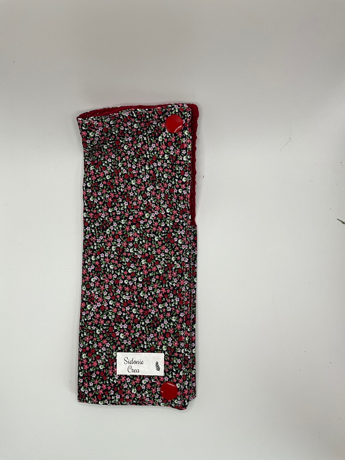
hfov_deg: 48.2
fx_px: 385
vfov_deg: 61.7
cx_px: 172
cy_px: 230
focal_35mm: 29
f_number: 1.8
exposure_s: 1/312
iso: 25
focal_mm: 3
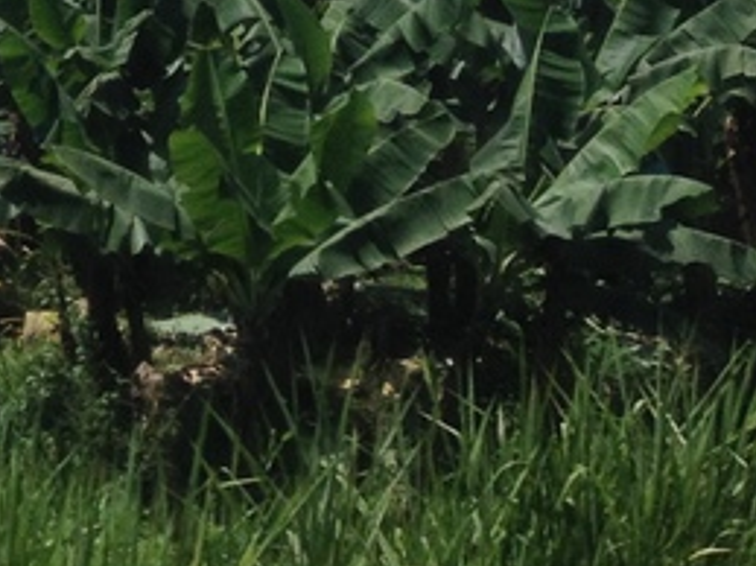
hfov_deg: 10.8
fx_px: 3536
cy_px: -528
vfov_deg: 8.7
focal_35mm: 162
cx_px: -899
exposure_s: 1/1255
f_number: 2.4
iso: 50
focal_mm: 4.28
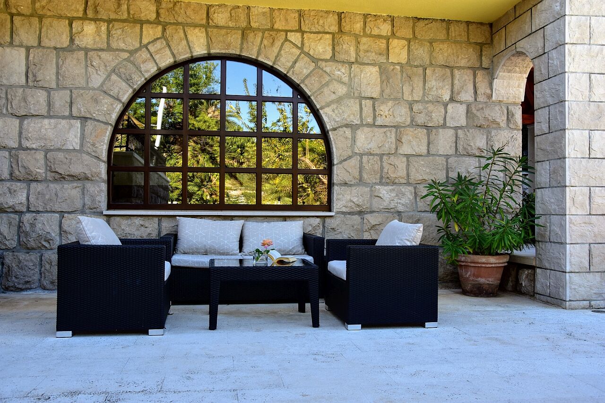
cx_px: 302
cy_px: 202
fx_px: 529
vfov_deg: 41.7
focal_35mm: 32
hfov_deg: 59.5
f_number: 10
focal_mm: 21
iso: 320
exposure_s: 1/60
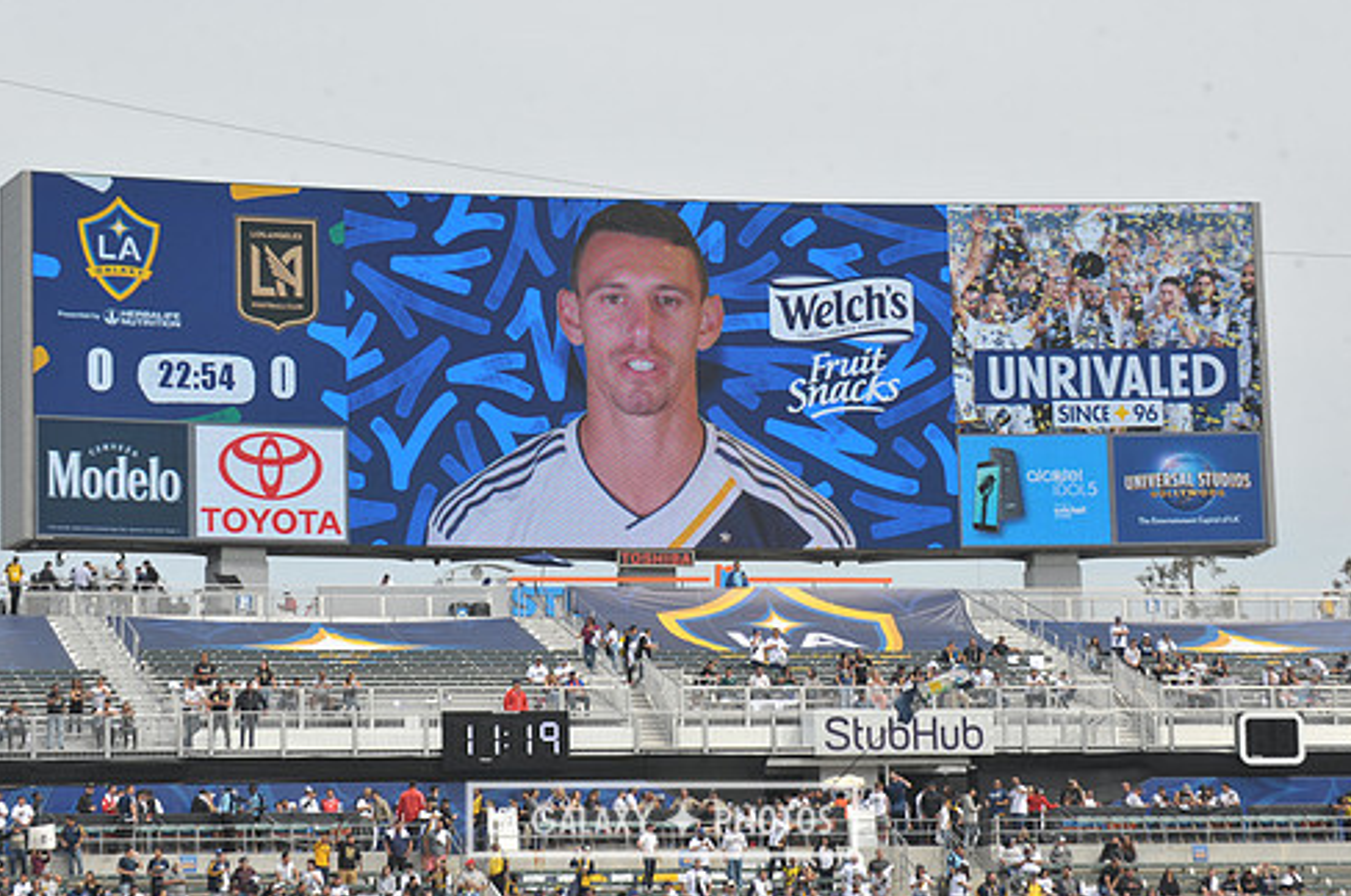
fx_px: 5172
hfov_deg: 14.9
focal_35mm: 138
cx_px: 662
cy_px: 404
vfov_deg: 9.9
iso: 200
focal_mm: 116
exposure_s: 1/400
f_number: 10
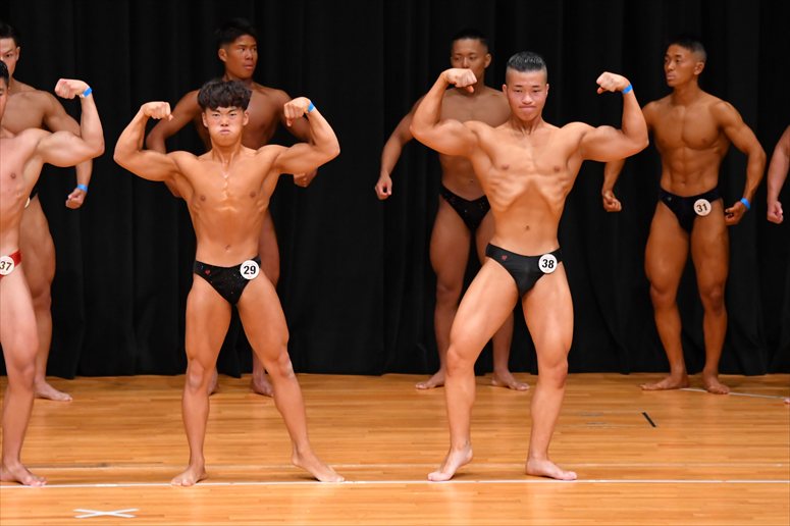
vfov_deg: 5.1
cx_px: 395
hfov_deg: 7.6
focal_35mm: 270
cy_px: 263
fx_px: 5922
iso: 4000
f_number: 5.6
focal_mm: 180
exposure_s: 1/400
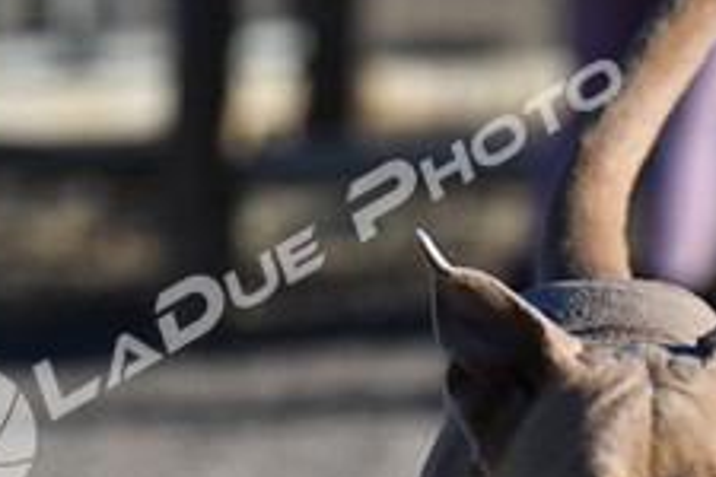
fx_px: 8611
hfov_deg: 4.8
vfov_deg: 3.2
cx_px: 624
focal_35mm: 433
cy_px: 603
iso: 160
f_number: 2.8
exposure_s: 1/4000
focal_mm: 112
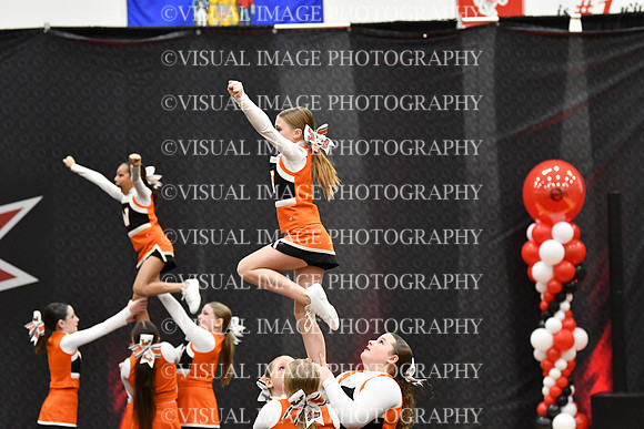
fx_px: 3221
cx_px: 322
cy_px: 214
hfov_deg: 11.4
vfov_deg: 7.6
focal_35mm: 180
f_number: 2.8
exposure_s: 1/800
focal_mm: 120
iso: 5000
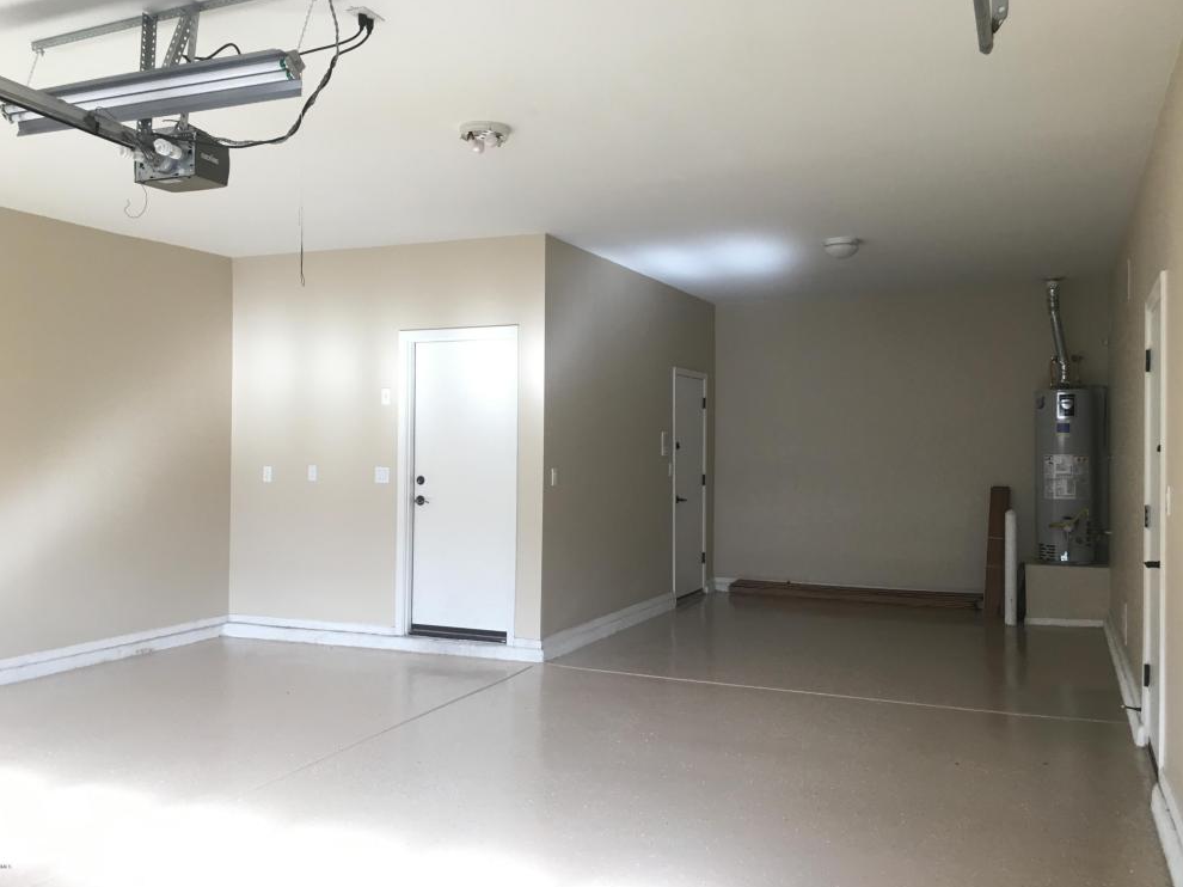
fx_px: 1025
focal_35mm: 30
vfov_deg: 46.8
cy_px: 436
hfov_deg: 60.0
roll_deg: +0.5
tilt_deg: +0.9
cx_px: 592
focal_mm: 4.15
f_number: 2.2
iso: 32
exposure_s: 1/30
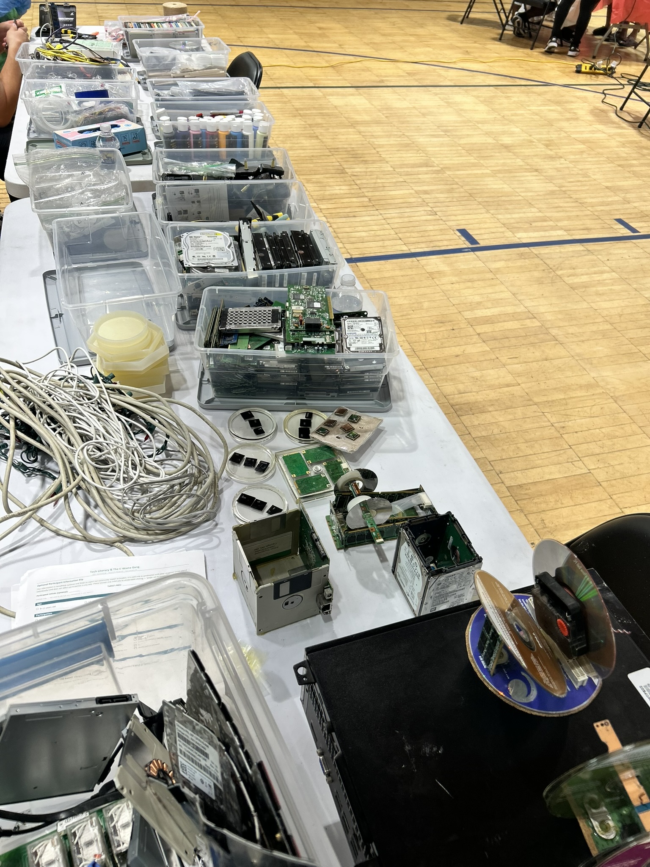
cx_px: 325
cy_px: 434
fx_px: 651
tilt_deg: -41.5
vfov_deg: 67.3
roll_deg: -6.0
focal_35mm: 26
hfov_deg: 53.1
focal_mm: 5.7
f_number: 1.5
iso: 64
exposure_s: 1/120
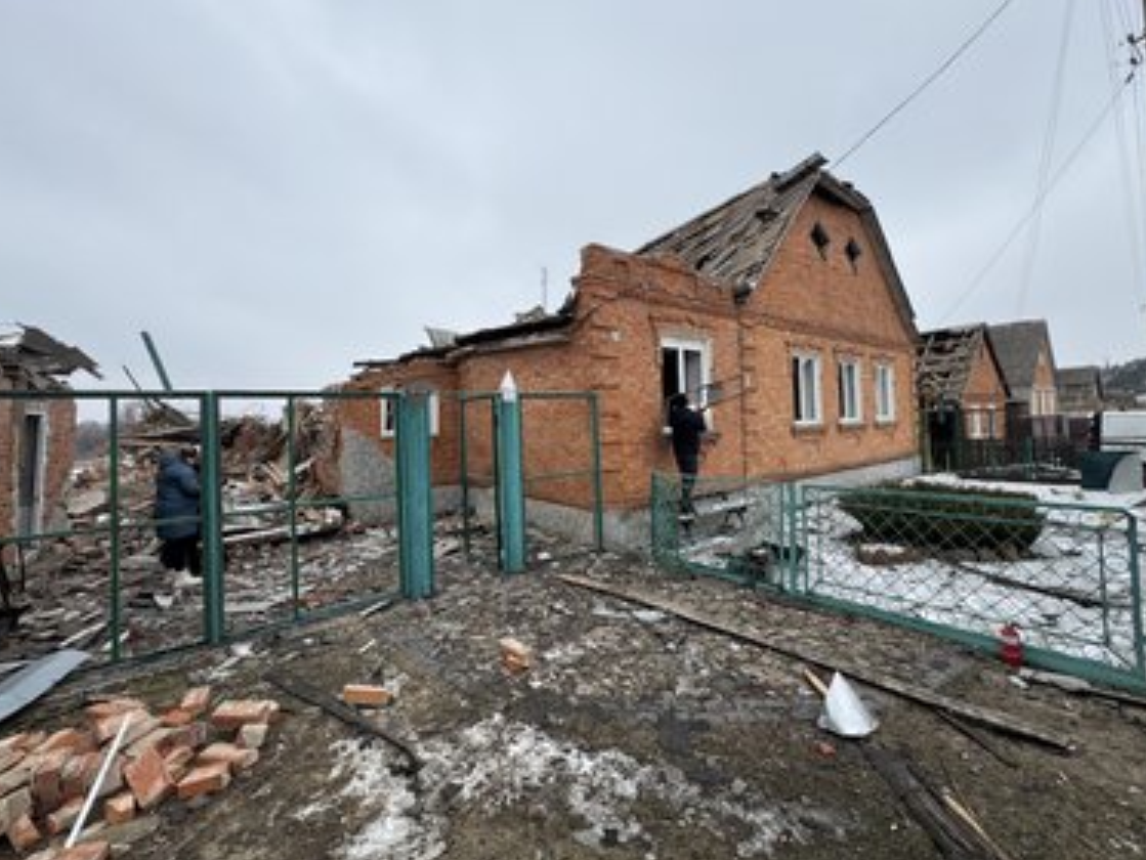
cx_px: 565
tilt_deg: +1.0
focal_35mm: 15
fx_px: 497
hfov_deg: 98.1
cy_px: 408
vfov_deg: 81.7
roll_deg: +1.9
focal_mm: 2.22
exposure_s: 1/556
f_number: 2.2
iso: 40
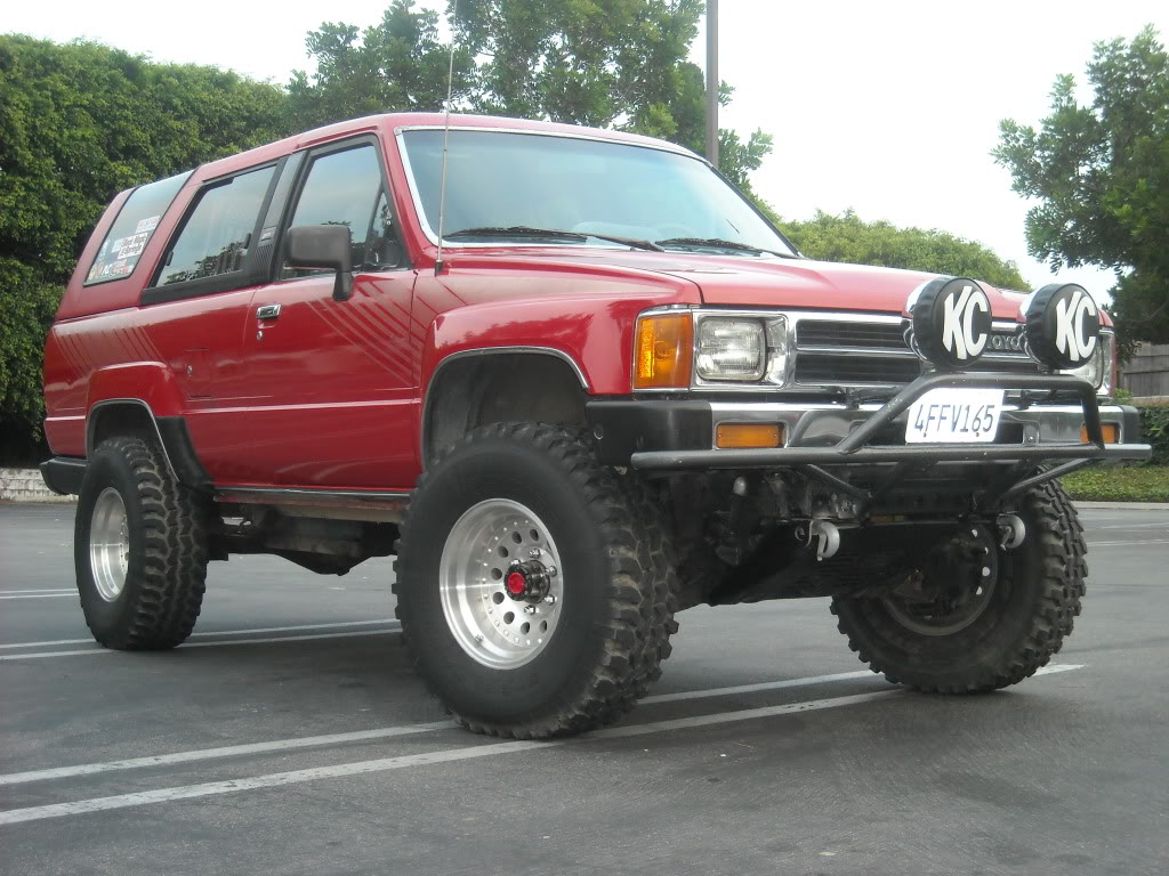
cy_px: 438
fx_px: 2060
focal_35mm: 61
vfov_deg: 24.0
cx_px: 584
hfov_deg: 31.7
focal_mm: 9.9
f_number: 3.5
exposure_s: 1/125
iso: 200
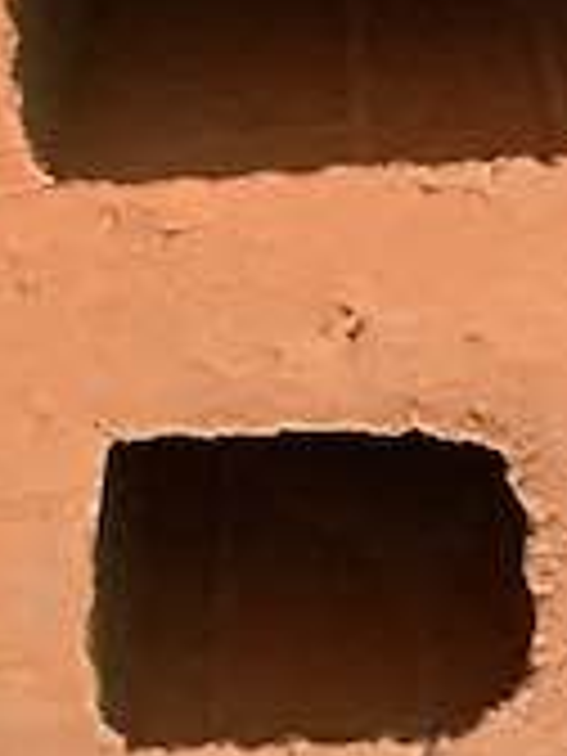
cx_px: 562
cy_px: -1278
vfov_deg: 8.7
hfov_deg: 7.5
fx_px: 4324
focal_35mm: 198
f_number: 1.8
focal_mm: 4.25
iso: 400
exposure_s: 1/40
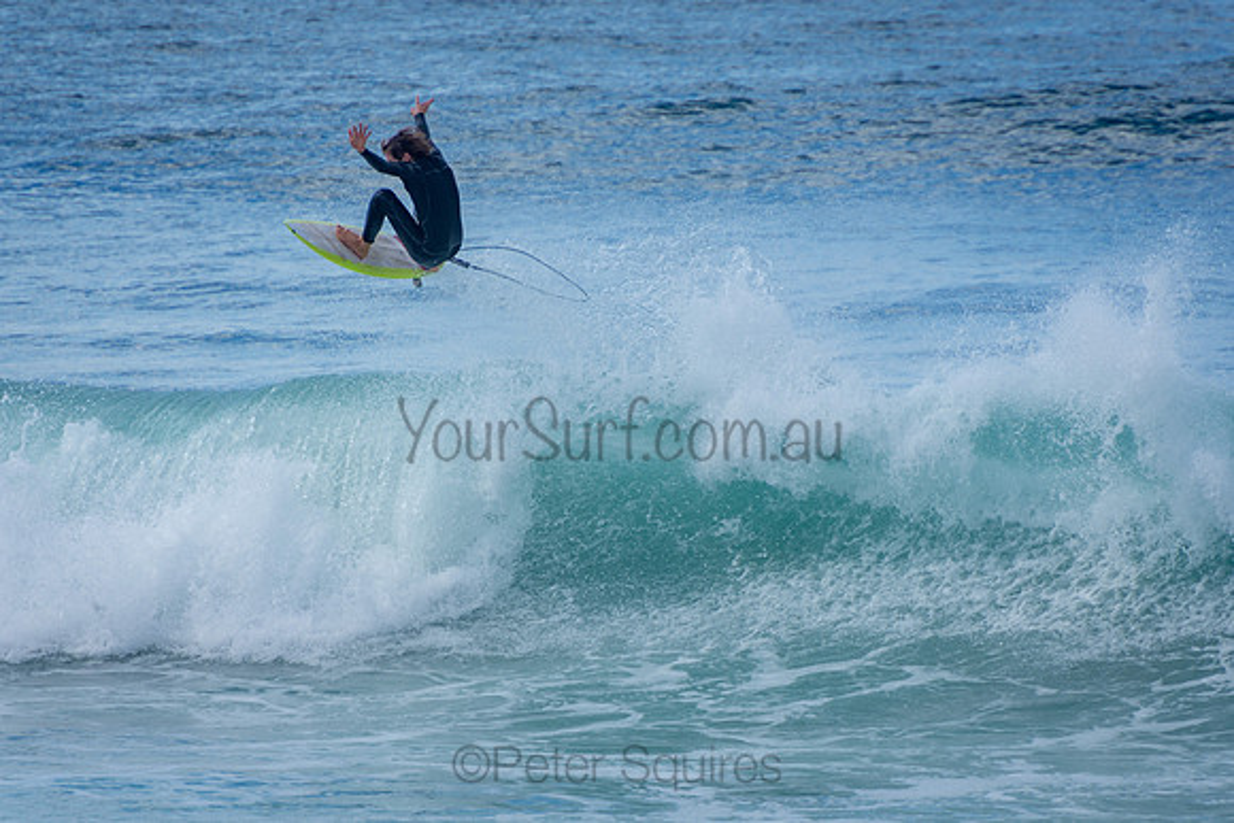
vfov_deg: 2.3
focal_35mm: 600
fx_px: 20571
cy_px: 412
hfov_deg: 3.4
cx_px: 617
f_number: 5.6
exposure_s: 1/800
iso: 140
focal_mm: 400
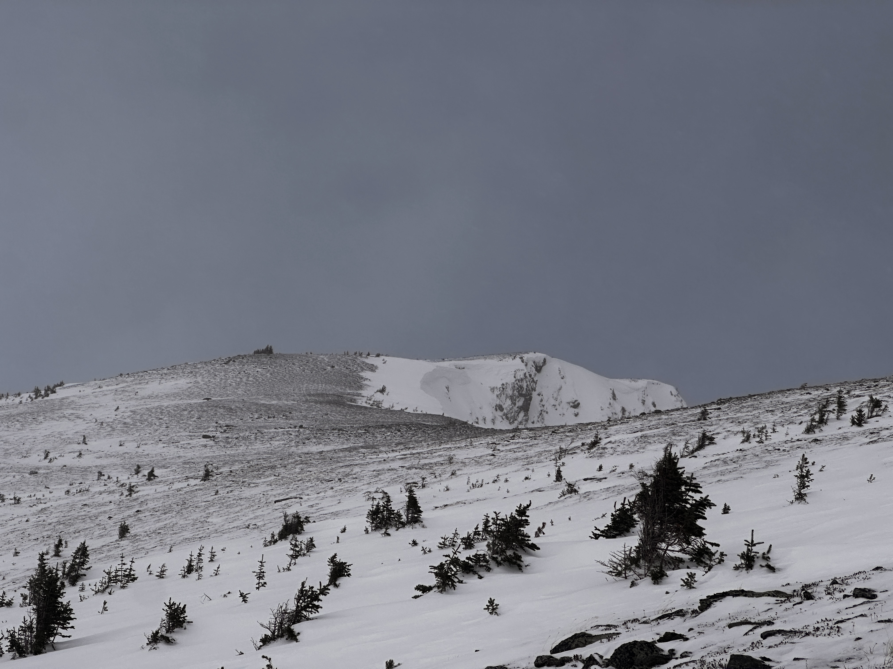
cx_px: 446
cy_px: 334
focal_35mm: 77
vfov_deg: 19.1
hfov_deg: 25.3
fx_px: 1986
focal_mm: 9
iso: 32
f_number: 2.8
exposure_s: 1/396
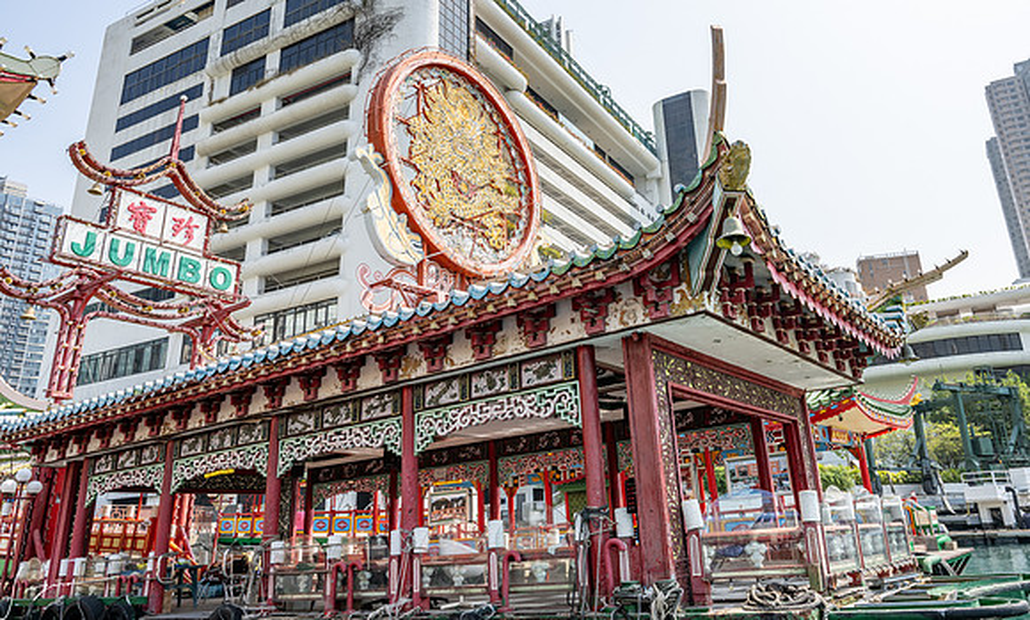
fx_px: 773
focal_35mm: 28
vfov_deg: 43.4
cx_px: 580
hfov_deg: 67.1
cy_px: 233
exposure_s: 1/200
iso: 64
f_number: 8
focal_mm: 24
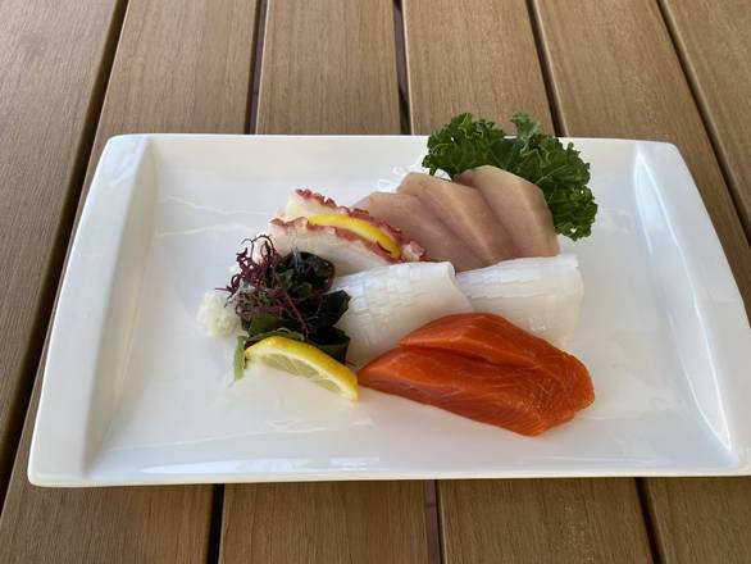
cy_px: 282
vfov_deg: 53.1
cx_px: 376
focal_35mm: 26
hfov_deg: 67.3
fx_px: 564
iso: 32
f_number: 1.8
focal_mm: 4.25
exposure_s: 1/221
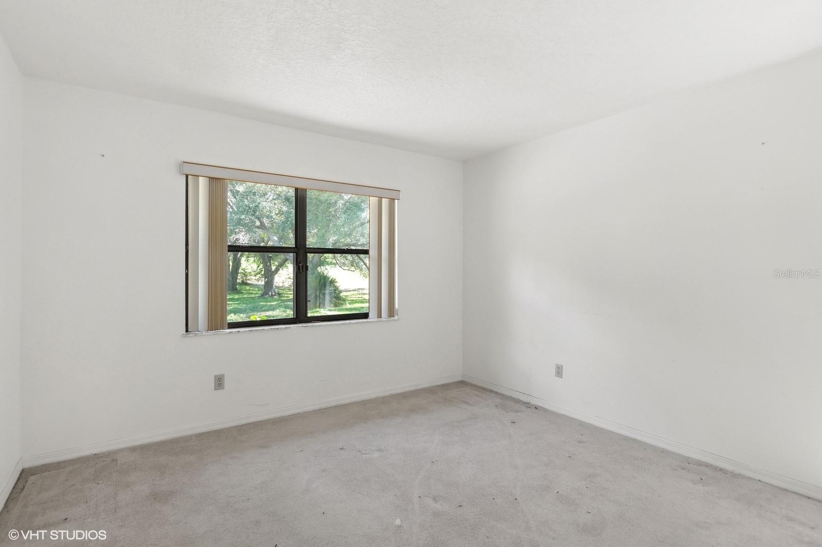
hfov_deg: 90.0
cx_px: 411
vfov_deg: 67.3
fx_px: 411
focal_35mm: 18
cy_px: 274
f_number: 9
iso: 200
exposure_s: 1/5
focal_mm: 12
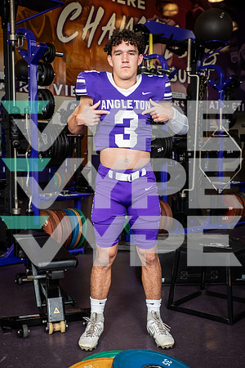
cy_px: 184
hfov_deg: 28.1
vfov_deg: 41.1
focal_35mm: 48
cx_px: 122
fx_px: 490
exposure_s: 1/250
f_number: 7.1
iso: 800
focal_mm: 48
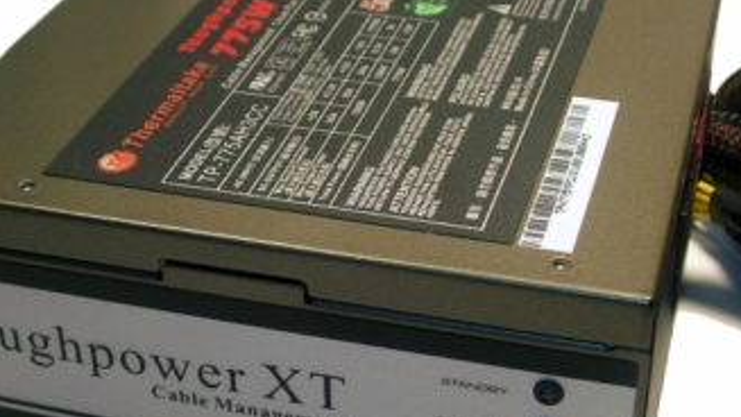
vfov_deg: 16.1
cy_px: 259
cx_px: 310
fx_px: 1474
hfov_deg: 28.2
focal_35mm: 75
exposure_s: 1/73.6
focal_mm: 7.6
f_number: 3
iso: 80
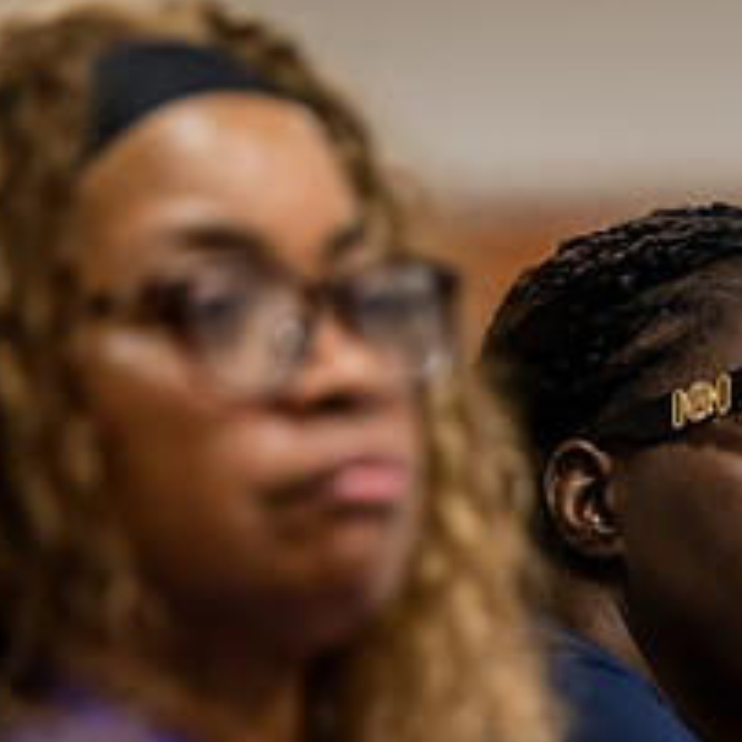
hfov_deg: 5.1
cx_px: 782
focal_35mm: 341
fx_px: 8270
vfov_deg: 5.1
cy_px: 692
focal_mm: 140
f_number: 2.8
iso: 1250
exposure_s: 1/160
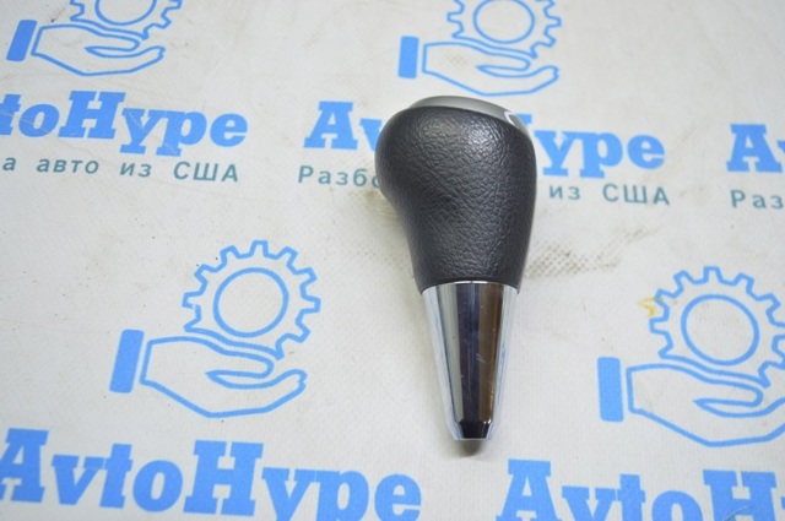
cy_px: 260
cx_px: 392
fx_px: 784
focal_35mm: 36
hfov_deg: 53.2
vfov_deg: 36.8
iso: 400
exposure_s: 1/40
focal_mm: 24
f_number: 4
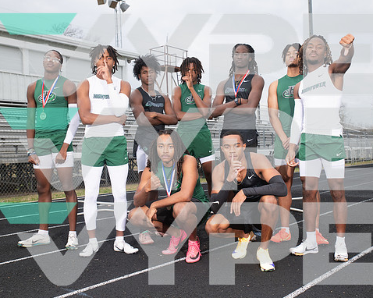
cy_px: 149
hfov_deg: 44.8
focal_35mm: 41
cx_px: 197
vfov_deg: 36.5
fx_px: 452
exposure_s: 1/400
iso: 250
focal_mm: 36
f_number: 6.3
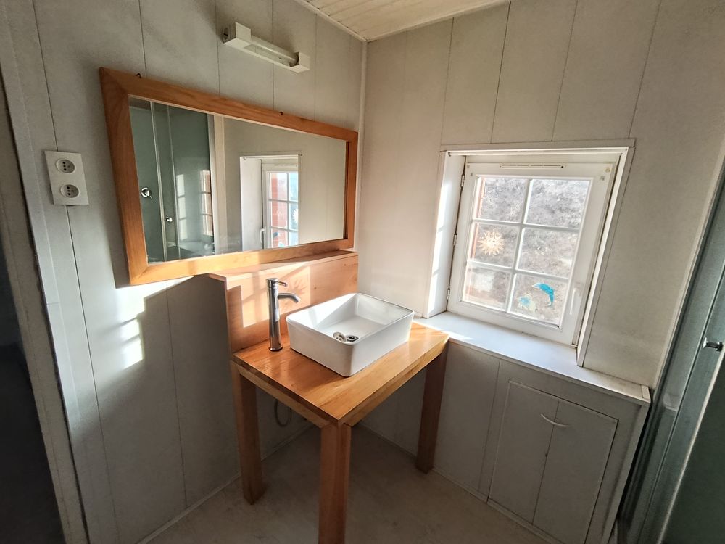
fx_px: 314
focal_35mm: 15
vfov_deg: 81.7
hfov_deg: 98.2
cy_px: 272
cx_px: 362
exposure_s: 1/100
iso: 152
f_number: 2.2
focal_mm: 1.65
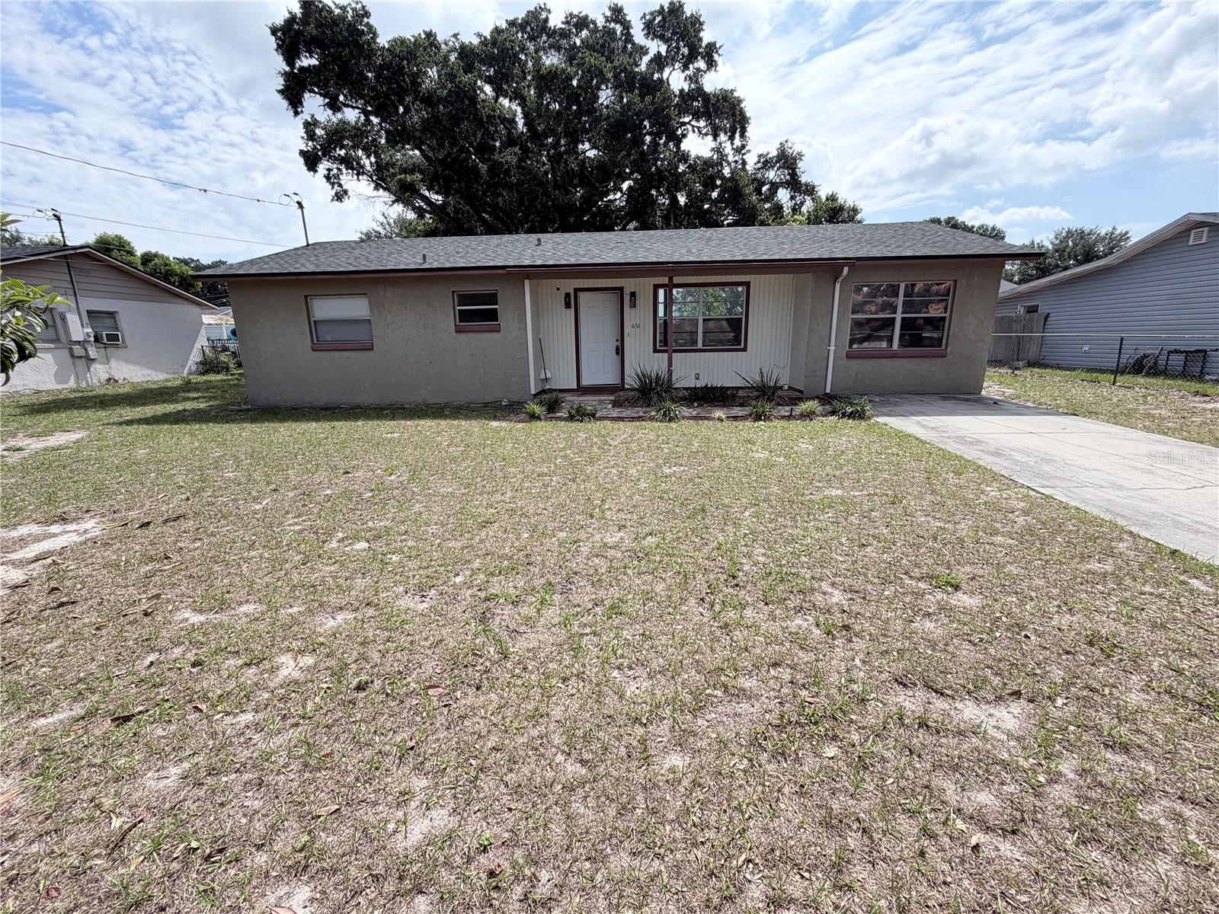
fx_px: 493
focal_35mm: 14
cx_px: 610
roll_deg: +1.3
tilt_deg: -14.2
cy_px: 457
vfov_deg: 85.7
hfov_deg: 102.1
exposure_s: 1/942
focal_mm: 2.22
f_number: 2.2
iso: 32
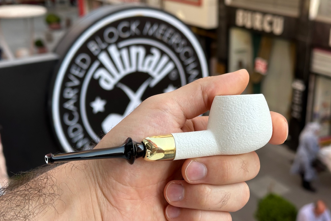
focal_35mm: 51
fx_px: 469
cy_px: 119
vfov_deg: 26.5
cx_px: 163
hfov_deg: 38.9
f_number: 1.78
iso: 64
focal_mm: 6.86
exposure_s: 1/740
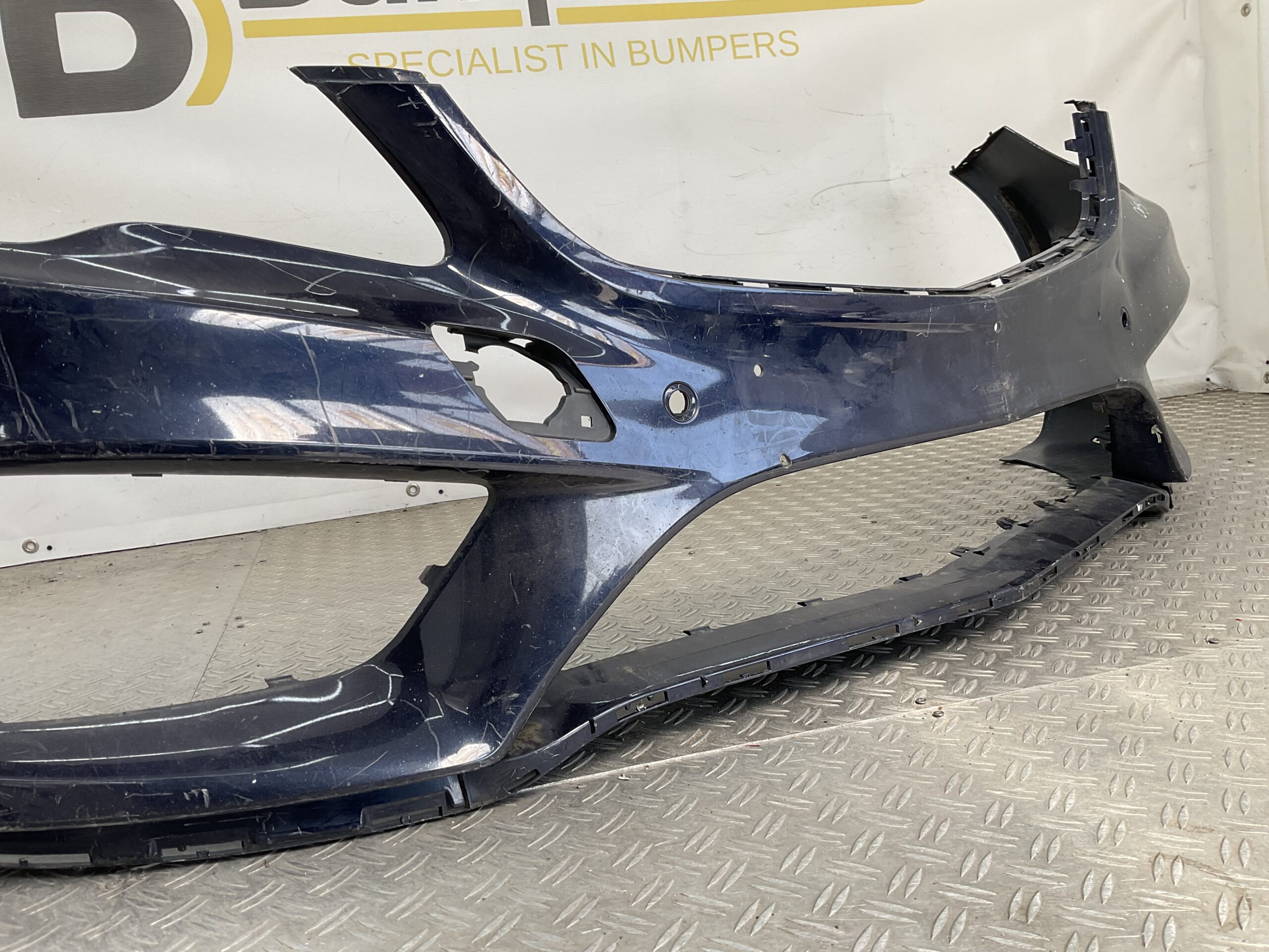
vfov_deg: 48.2
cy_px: 476
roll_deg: +4.7
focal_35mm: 29
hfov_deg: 61.7
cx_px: 634
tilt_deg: -10.6
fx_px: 1063
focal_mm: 3
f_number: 1.8
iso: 16
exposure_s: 1/157
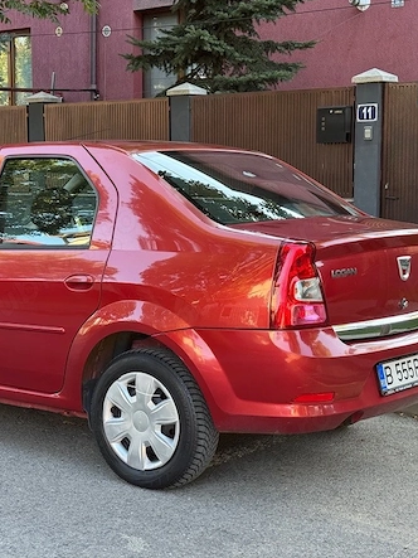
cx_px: 106
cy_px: 276
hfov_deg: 22.4
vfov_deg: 29.8
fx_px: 1047
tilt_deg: -7.4
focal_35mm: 65
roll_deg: +0.6
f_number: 1.78
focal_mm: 6.76
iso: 80
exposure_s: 1/135
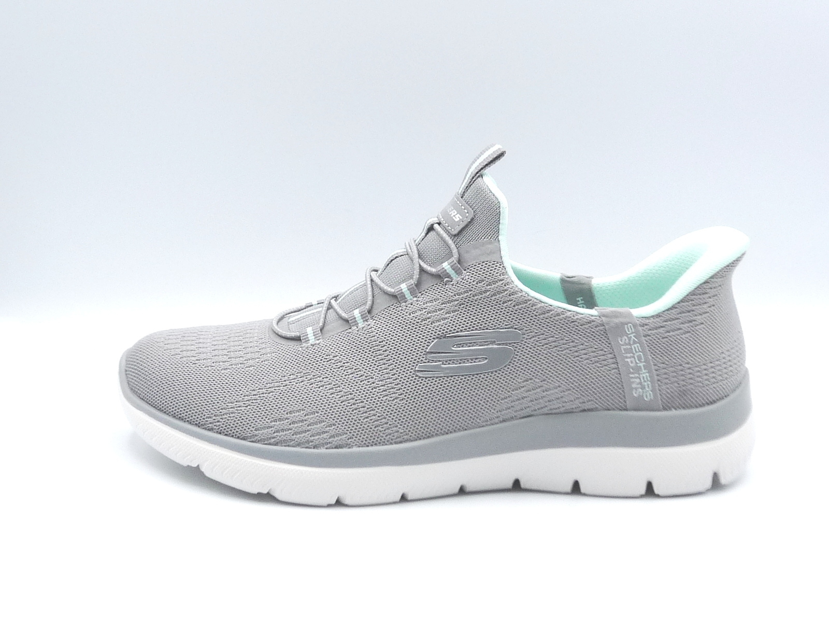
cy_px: 311
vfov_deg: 29.1
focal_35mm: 50
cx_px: 414
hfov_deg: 38.2
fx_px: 1197
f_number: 4.5
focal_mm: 5.1
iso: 100
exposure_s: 1/200
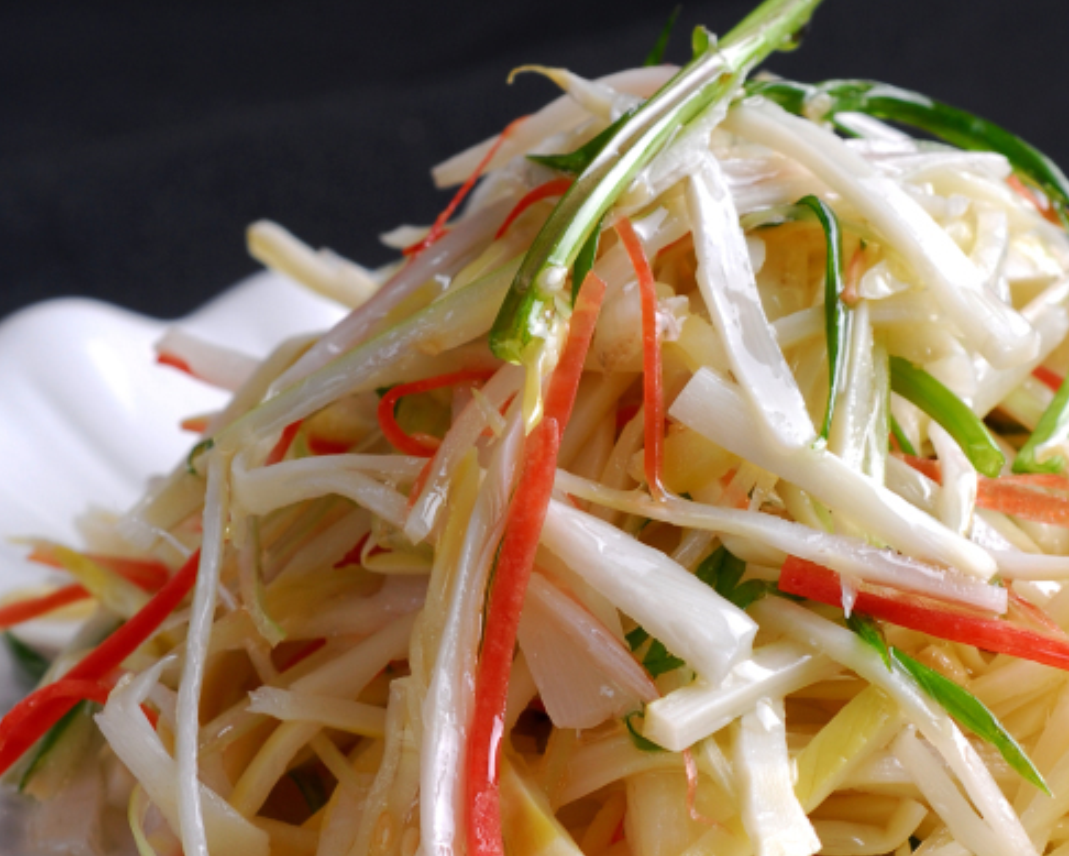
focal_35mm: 178
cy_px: 496
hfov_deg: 10.8
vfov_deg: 8.7
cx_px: 713
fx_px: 5633
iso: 100
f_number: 9
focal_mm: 60
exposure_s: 1/200
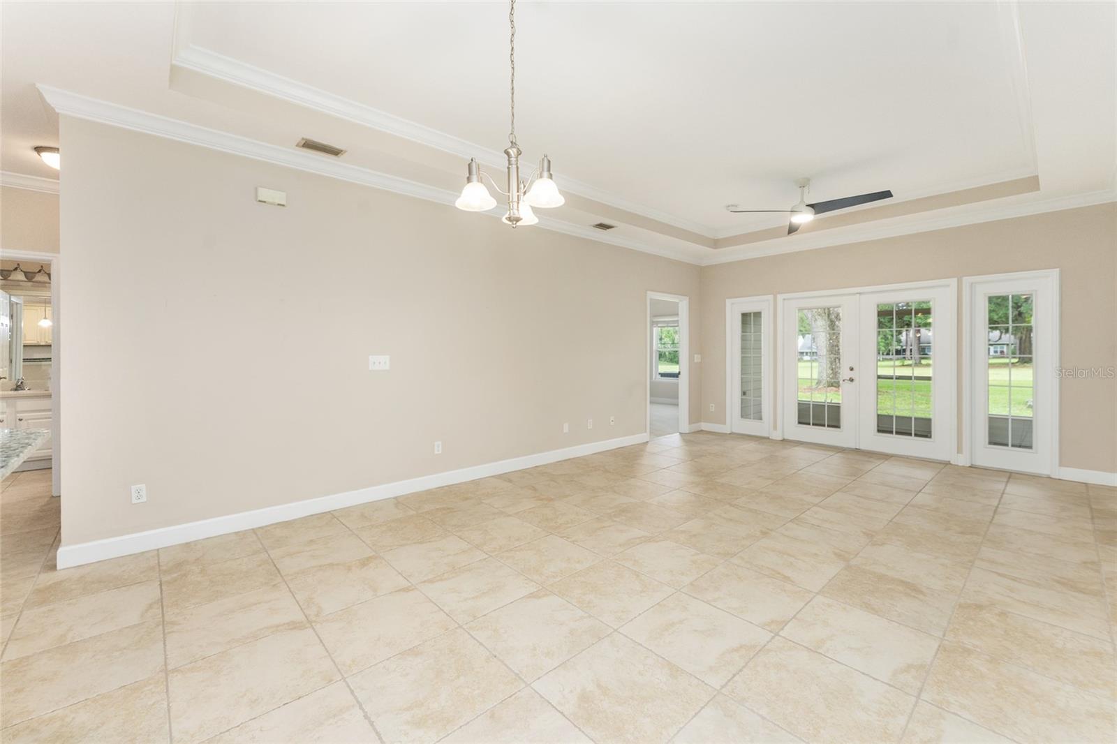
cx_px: 558
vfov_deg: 81.2
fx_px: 434
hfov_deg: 104.3
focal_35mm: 14
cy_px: 372
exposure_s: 1/30
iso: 3200
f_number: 7.1
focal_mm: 14
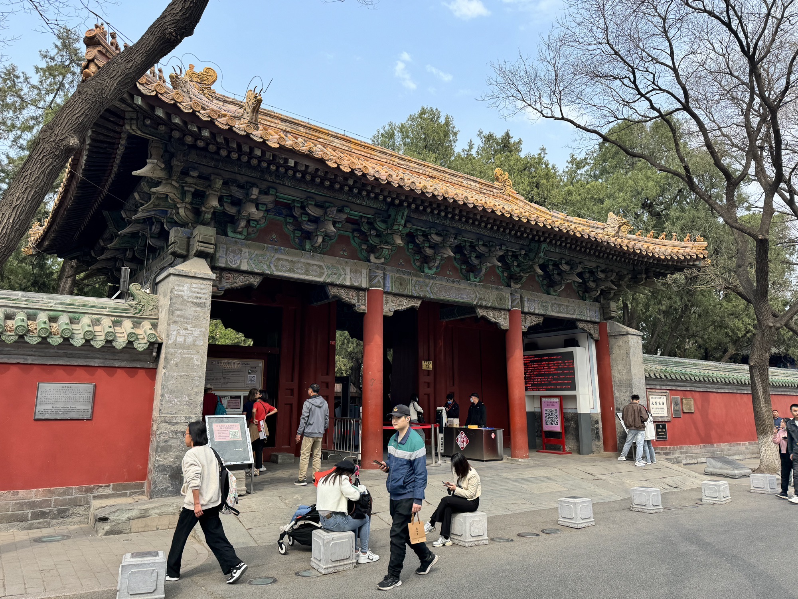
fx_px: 554
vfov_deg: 56.9
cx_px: 399
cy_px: 300
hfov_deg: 71.6
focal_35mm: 24
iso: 80
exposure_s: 1/1076
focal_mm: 6.86
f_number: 1.78
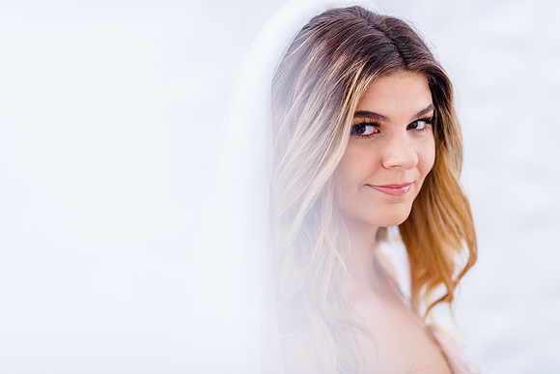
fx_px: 1634
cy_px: 187
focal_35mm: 105
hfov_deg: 19.5
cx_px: 280
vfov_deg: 13.0
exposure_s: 1/200
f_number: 2
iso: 400
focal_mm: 105
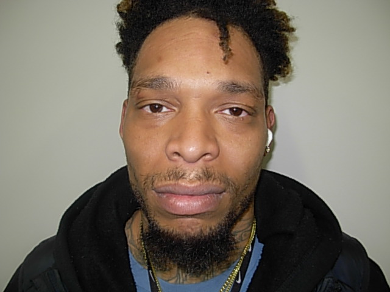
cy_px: 146
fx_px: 428
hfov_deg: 49.0
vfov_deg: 37.7
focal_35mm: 38
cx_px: 195
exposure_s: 1/22.6
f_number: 2.9
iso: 79
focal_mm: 6.3
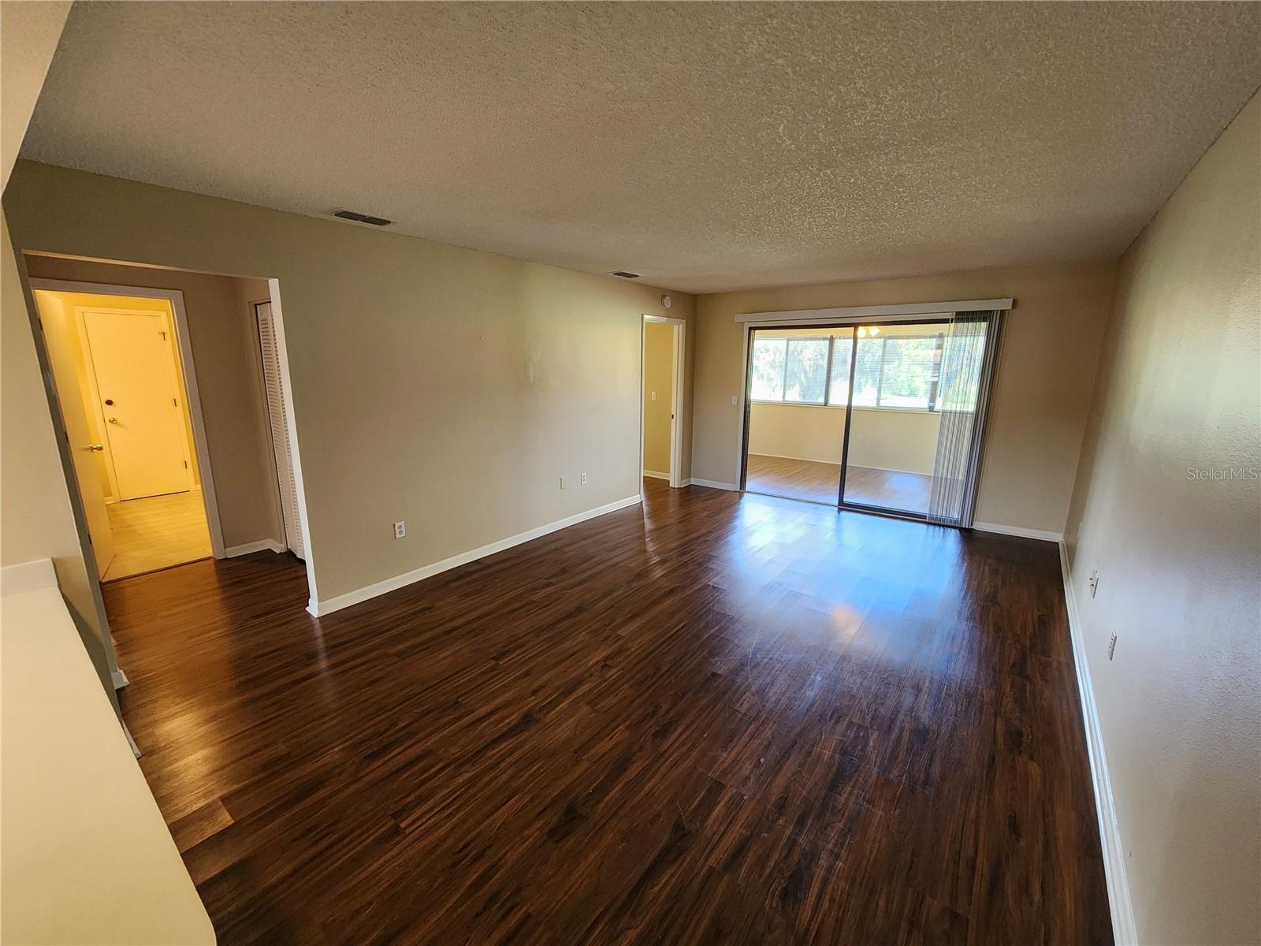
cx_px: 630
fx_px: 474
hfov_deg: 106.2
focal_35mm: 13
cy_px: 473
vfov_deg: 89.9
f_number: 2.2
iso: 400
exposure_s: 1/60
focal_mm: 2.2
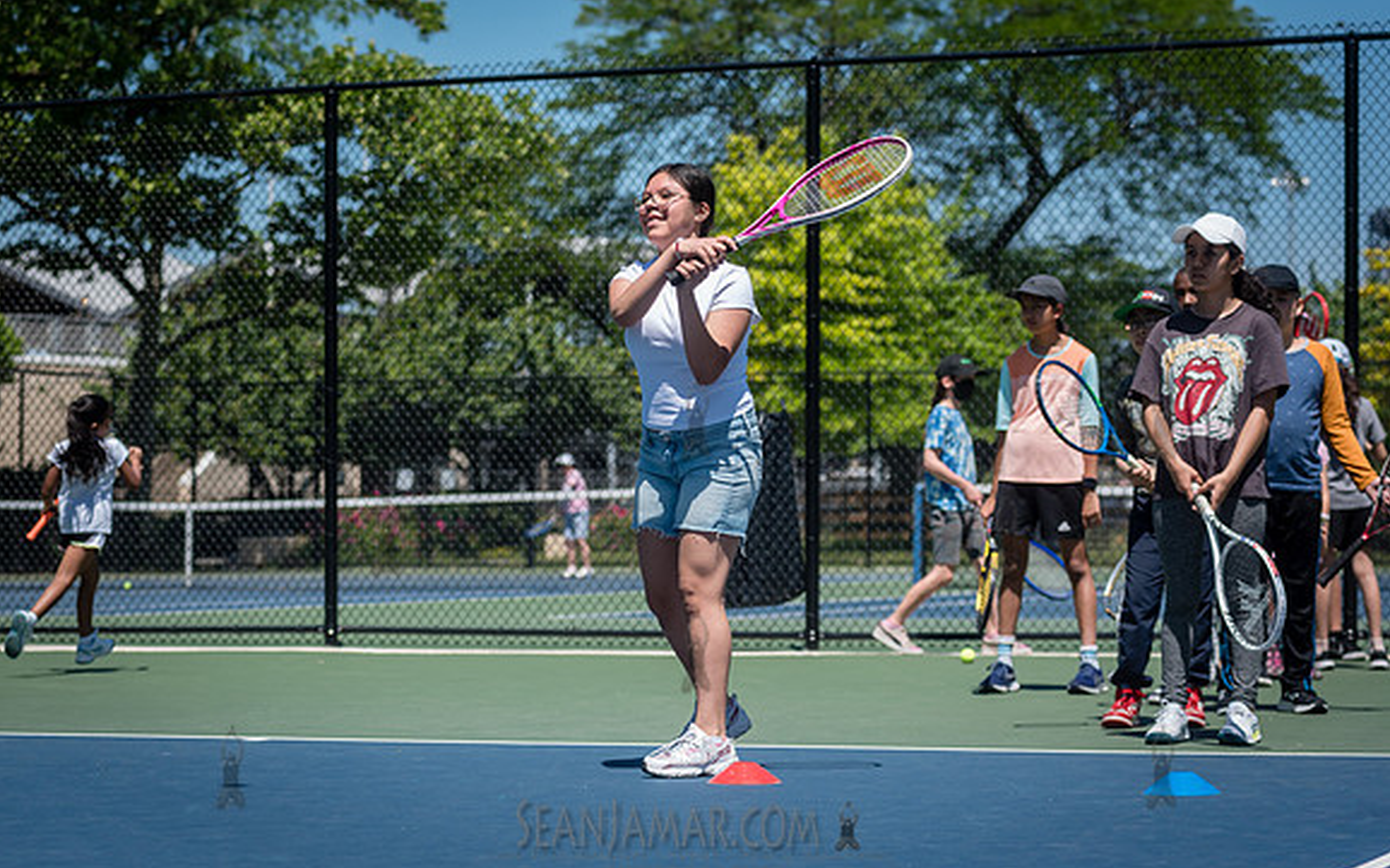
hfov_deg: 21.0
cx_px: 675
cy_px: 416
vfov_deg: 13.2
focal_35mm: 99
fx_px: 3750
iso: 200
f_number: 4.5
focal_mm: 92
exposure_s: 1/1250
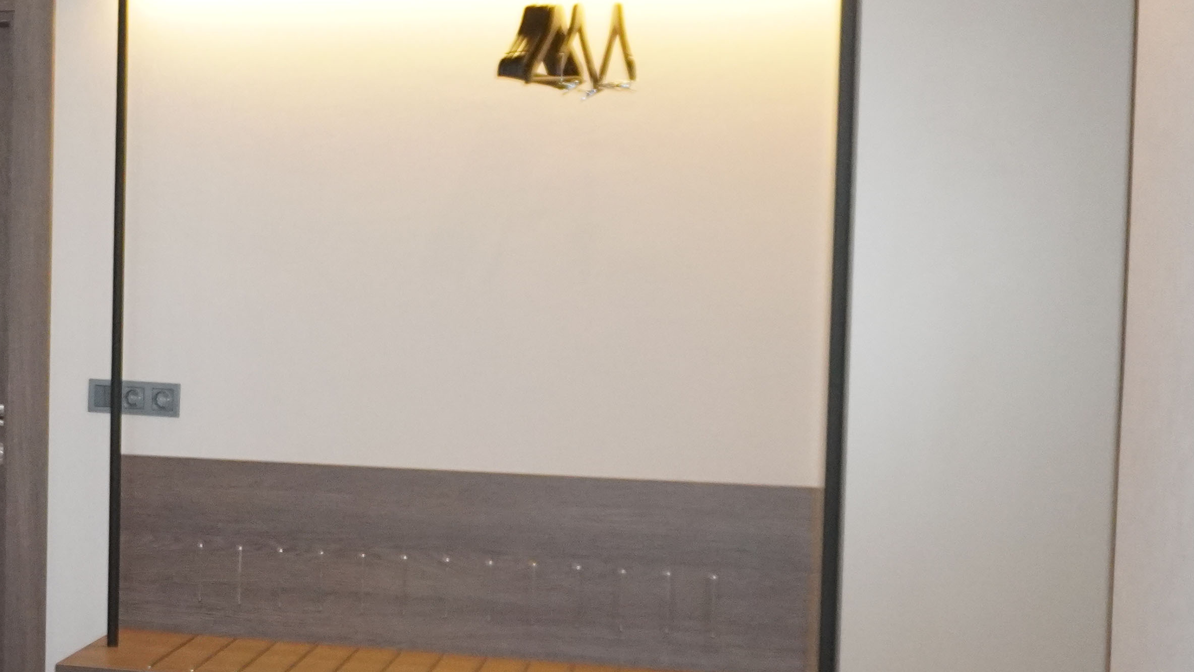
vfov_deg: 20.4
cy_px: 382
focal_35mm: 59
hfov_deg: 31.9
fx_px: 1868
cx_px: -76
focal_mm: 16
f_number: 4
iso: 640
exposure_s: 1/60
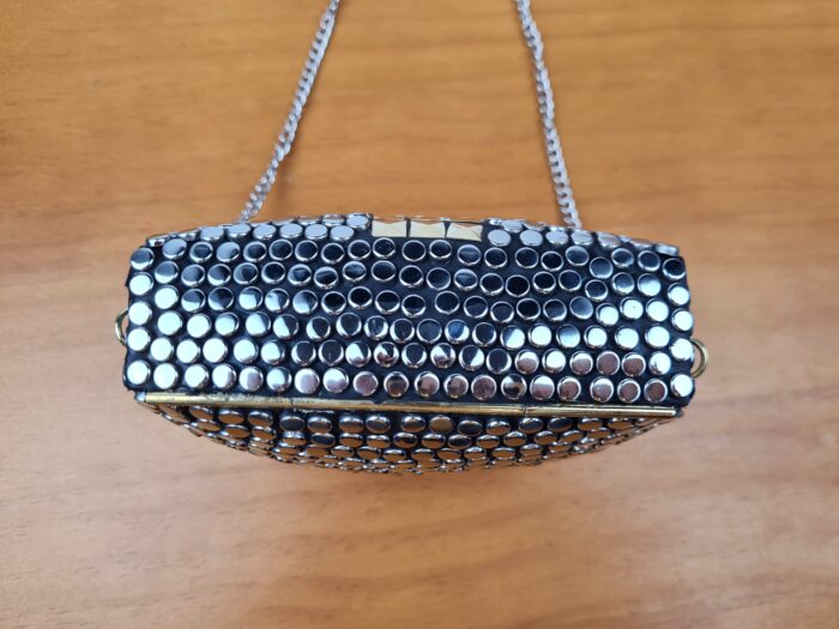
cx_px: 420
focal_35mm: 26
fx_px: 630
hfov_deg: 67.3
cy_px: 314
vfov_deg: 53.1
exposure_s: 1/153
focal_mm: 5.4
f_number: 1.8
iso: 50
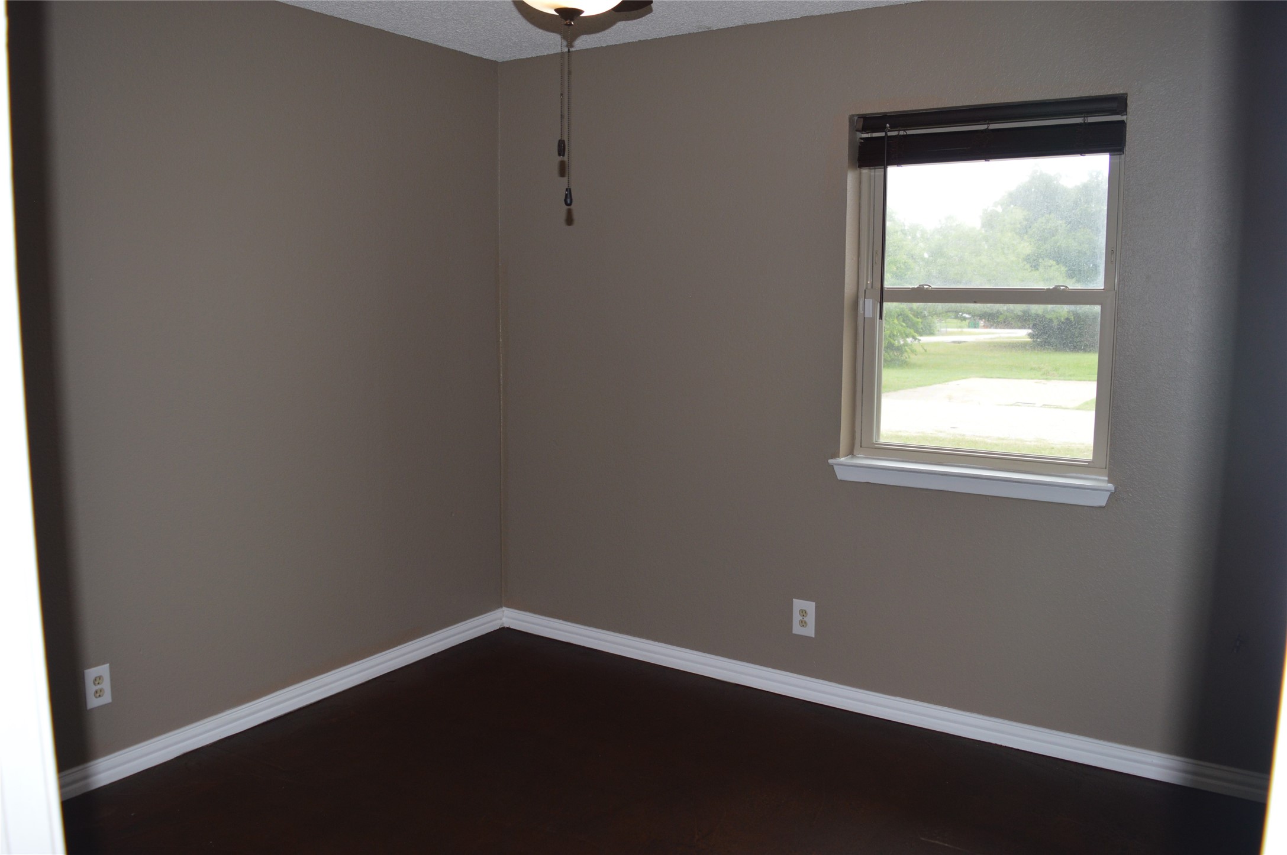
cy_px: 428
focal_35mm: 27
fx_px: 964
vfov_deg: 47.8
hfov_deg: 67.4
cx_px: 644
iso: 400
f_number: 4
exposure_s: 1/100
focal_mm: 18
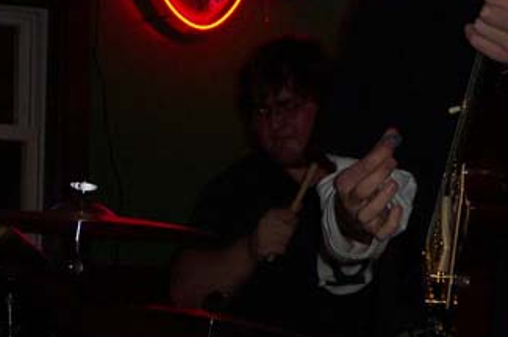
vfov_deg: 8.1
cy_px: 265
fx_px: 2368
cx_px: 380
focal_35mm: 168
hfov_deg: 12.2
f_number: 4.8
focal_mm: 21.3
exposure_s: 1/90
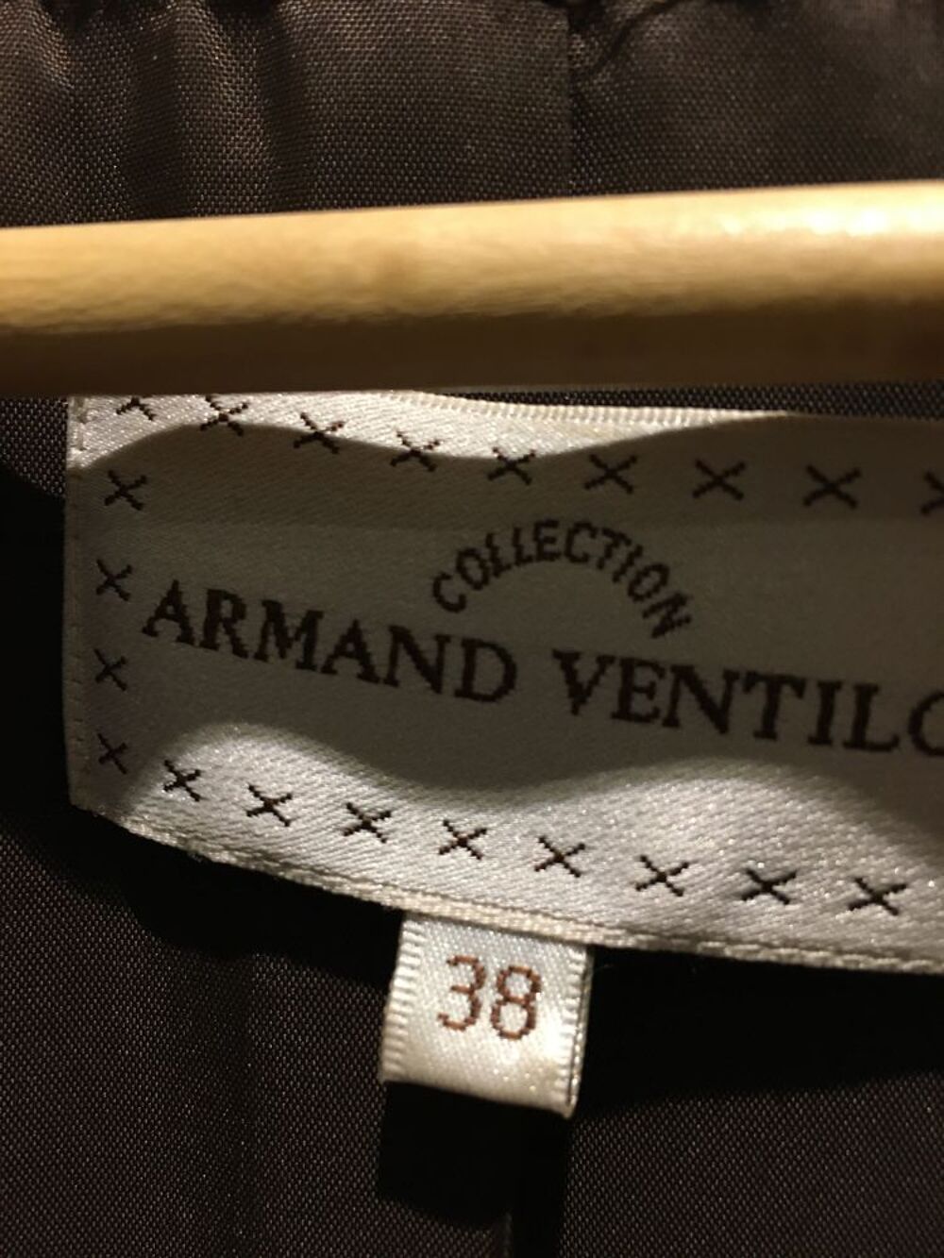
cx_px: 472
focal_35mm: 29
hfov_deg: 48.2
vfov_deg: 61.7
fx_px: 1054
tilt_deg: -8.0
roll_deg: +8.3
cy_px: 629
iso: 160
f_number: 2.2
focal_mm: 4.15
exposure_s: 1/33
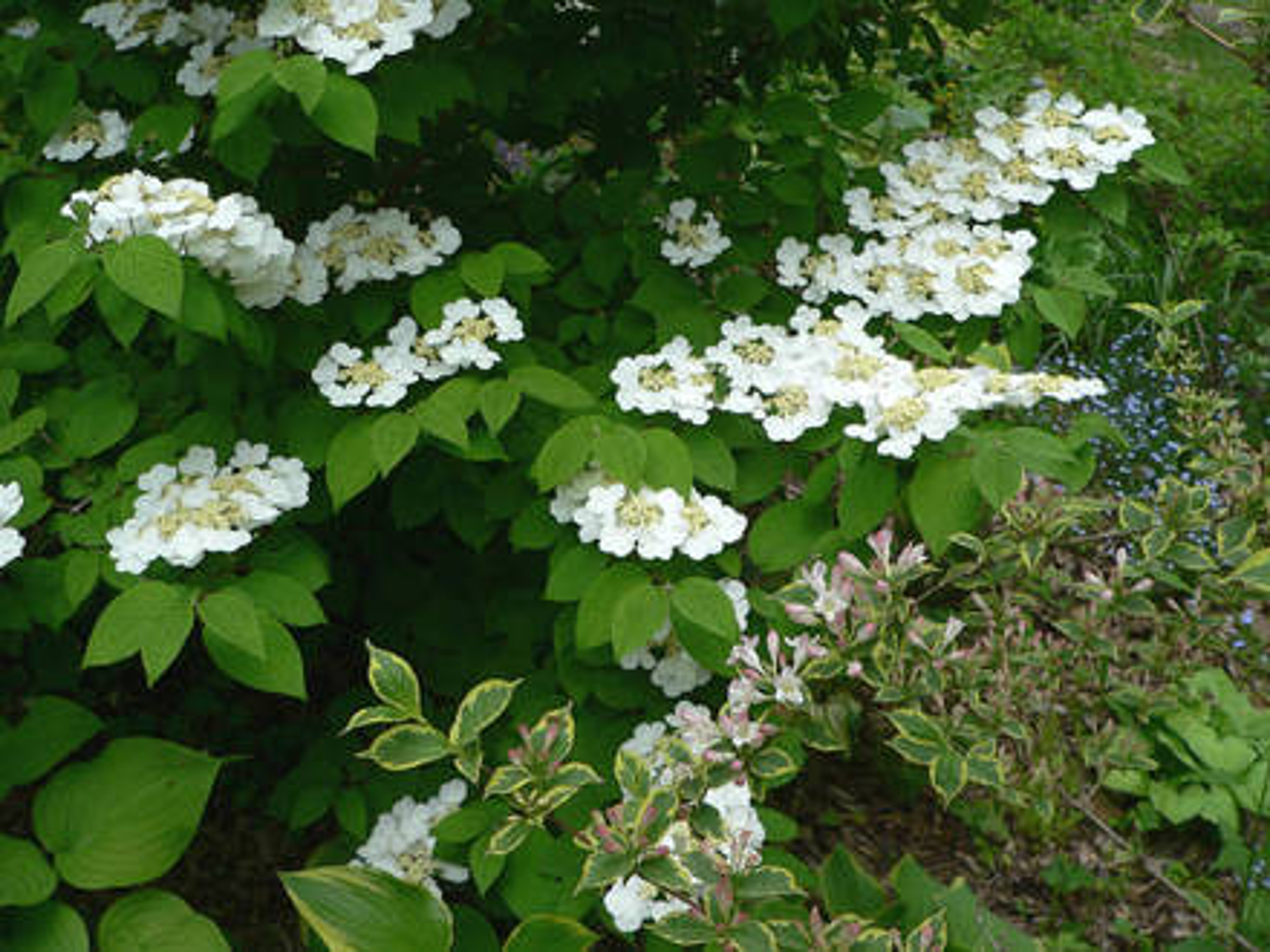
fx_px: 1468
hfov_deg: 46.8
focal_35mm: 40
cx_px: 635
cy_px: 476
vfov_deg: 36.0
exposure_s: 1/200
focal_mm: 6.7
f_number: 2.8
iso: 80
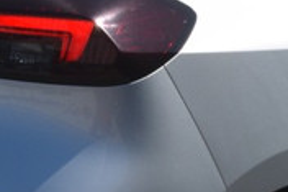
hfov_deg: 6.2
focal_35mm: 332
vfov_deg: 4.1
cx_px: 170
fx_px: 2653
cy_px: 47
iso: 200
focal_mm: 38
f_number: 11
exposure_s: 1/500
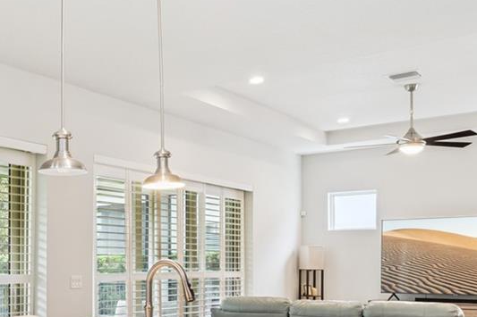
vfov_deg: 27.1
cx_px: 43
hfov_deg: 38.2
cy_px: 284
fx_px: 636
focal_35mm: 48
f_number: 9
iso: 400
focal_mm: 16
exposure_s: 1/50
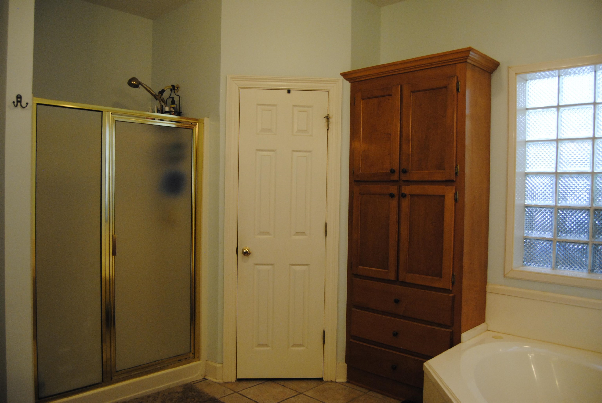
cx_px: 301
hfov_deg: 67.3
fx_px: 452
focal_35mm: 27
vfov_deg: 48.0
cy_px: 202
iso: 800
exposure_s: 1/160
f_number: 3.5
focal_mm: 18
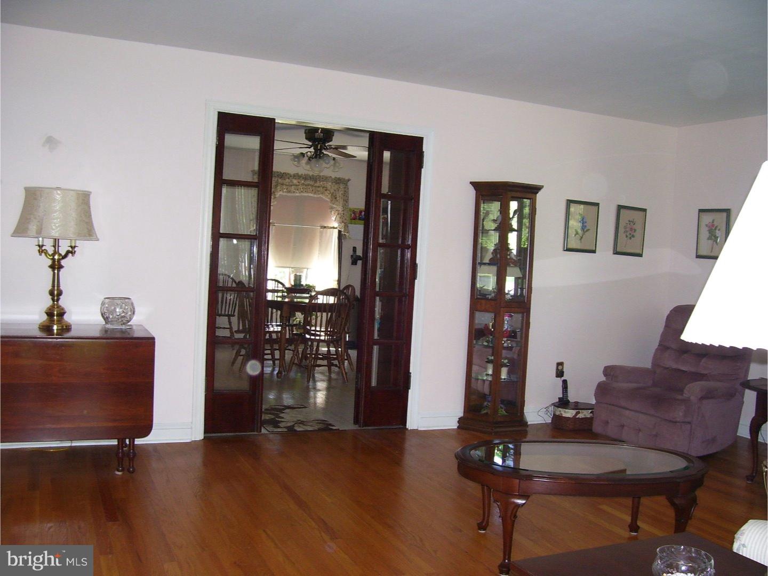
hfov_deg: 54.0
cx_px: 384
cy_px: 288
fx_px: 754
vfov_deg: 41.8
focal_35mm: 34
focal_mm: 5.6
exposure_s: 1/60
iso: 125
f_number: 2.7
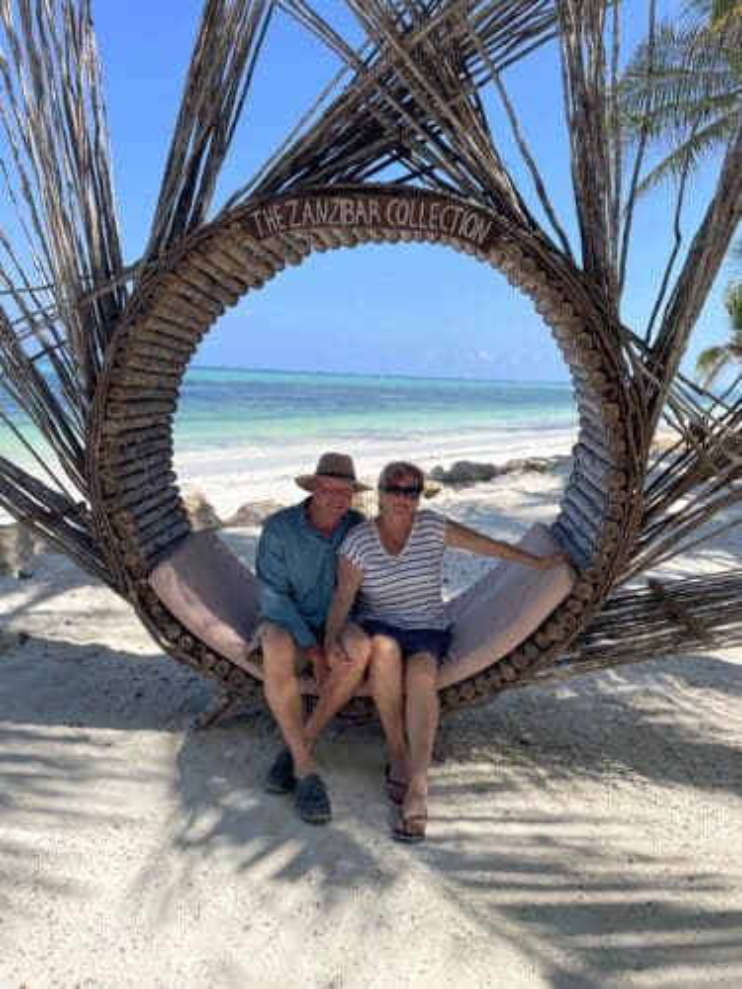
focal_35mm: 26
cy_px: 494
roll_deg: -2.6
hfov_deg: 53.1
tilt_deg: -8.7
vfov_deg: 67.3
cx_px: 371
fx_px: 743
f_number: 1.6
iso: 32
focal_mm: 4.2
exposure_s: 1/3205
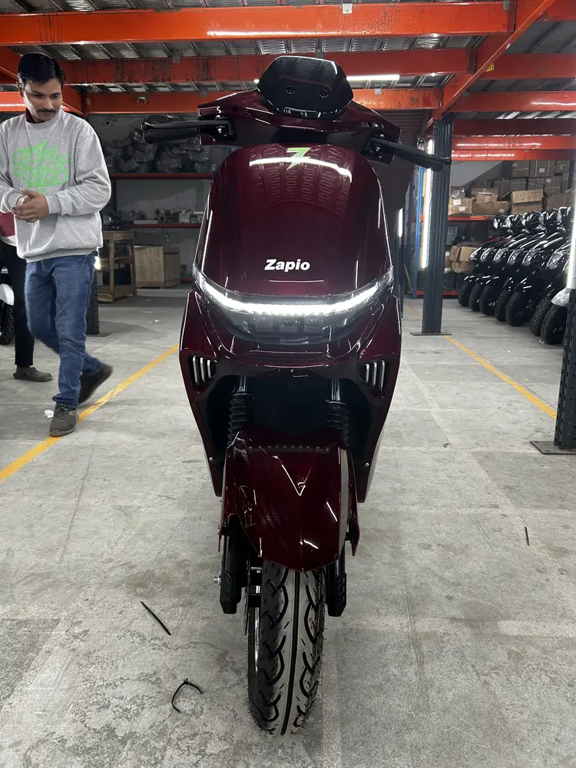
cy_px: 384
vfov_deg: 67.3
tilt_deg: -12.6
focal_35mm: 26
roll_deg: -0.7
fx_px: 577
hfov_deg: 53.1
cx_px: 288
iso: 80
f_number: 1.5
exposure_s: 1/50
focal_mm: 5.7
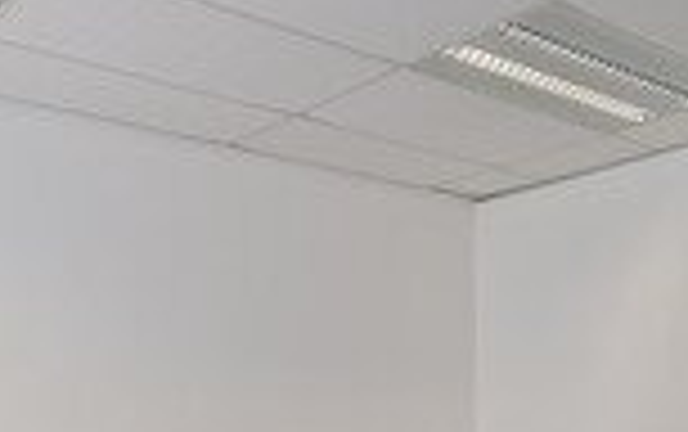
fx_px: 845
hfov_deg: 44.3
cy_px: 506
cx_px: 324
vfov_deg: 25.9
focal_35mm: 45
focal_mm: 2.2
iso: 80
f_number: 2.2
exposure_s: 1/100
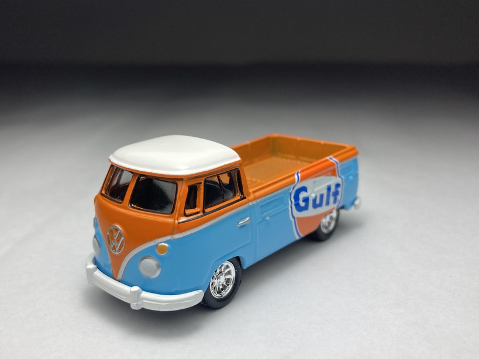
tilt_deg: -18.2
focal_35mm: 35
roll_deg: +0.1
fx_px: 484
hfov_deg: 52.5
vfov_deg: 40.7
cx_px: 216
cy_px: 193
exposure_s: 1/231
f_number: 1.8
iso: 20
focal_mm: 3.99
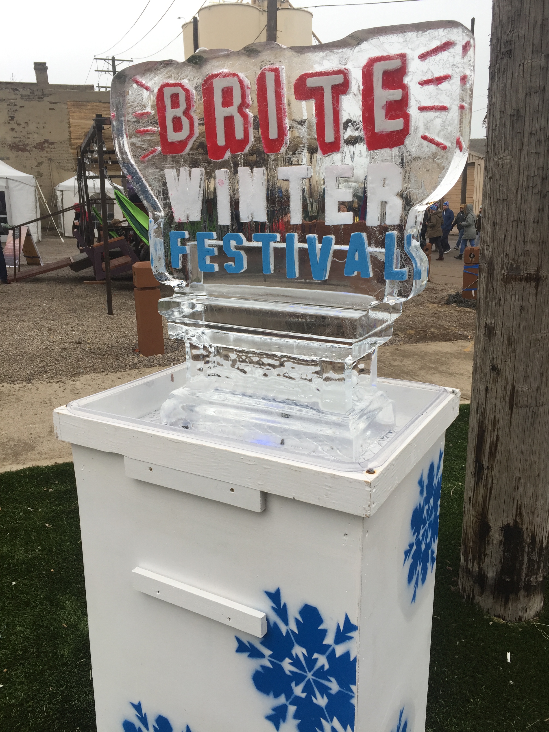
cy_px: 366
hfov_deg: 48.2
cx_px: 274
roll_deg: +2.2
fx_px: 613
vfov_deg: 61.7
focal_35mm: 29
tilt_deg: -15.7
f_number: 2.2
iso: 32
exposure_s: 1/120
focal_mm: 4.15
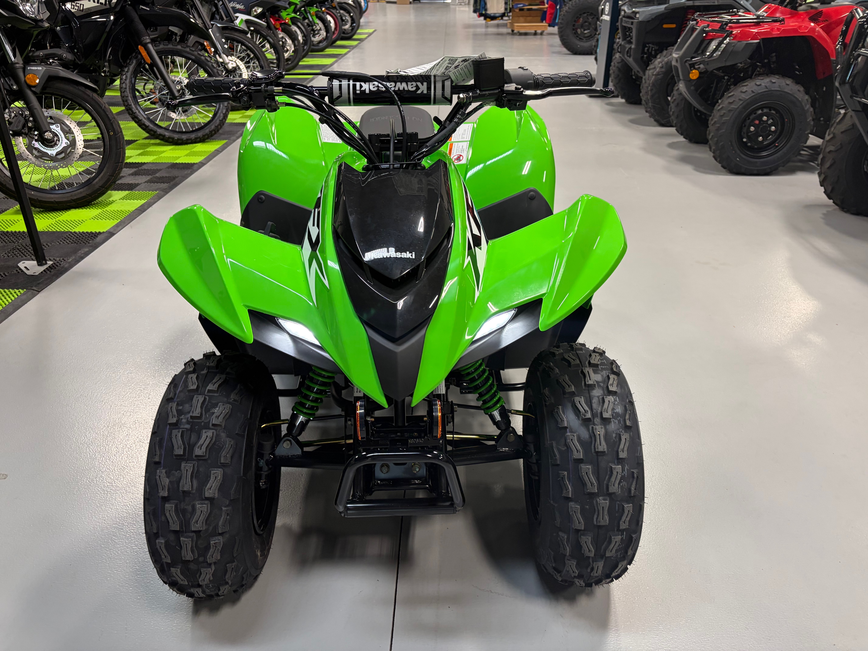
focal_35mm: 26
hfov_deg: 67.3
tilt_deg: -26.6
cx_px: 434
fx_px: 652
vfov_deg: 53.1
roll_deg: +0.2
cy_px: 326
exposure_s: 1/67
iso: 125
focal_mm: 5.96
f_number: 1.6
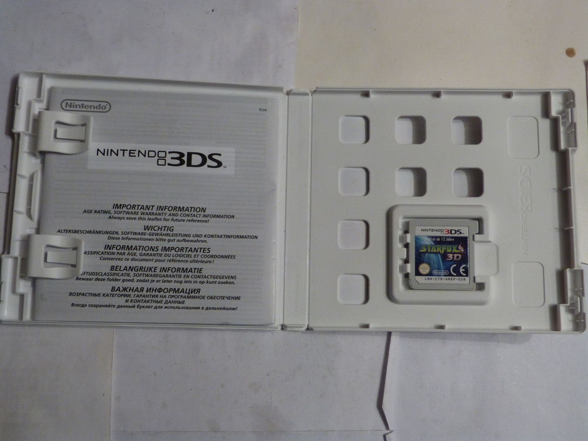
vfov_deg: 36.0
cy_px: 220
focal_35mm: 40
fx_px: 679
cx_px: 294
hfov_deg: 46.8
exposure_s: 1/15
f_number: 3.1
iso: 400
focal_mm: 7
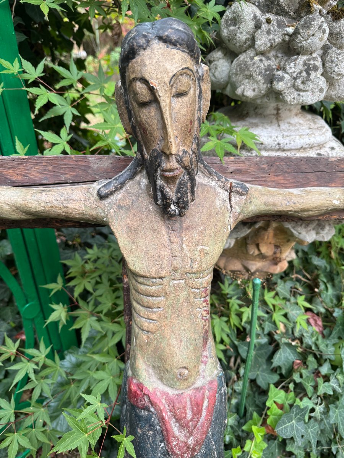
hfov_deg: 56.8
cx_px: 172
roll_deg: -1.7
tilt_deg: -31.2
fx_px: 318
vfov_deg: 71.6
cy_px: 229
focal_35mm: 24
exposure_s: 1/121
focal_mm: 6.76
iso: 125
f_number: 1.78
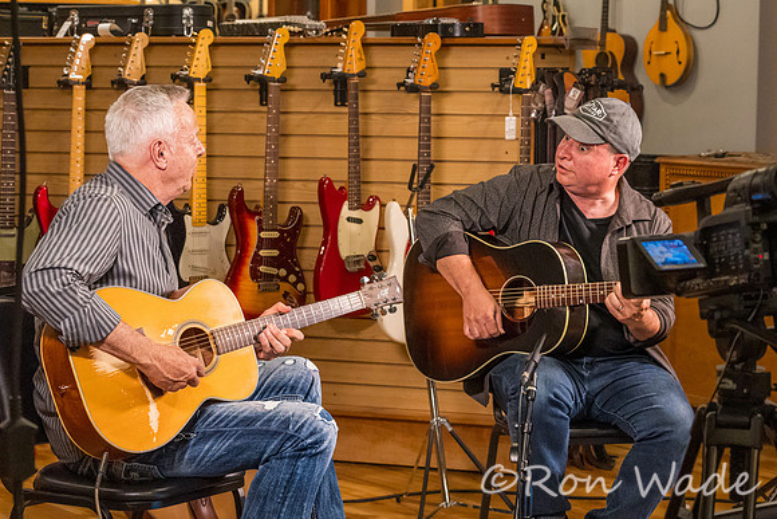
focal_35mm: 91
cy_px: 299
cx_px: 413
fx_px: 1957
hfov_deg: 22.5
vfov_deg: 15.1
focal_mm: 76
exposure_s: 1/200
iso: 20000
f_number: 7.1
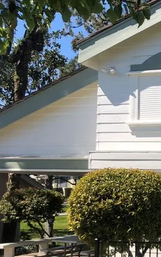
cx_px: 212
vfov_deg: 28.4
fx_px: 505
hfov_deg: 17.0
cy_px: 172
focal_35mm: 72
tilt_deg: +4.8
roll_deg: -2.1
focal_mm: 3.99
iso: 20
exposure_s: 1/1715
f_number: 1.8
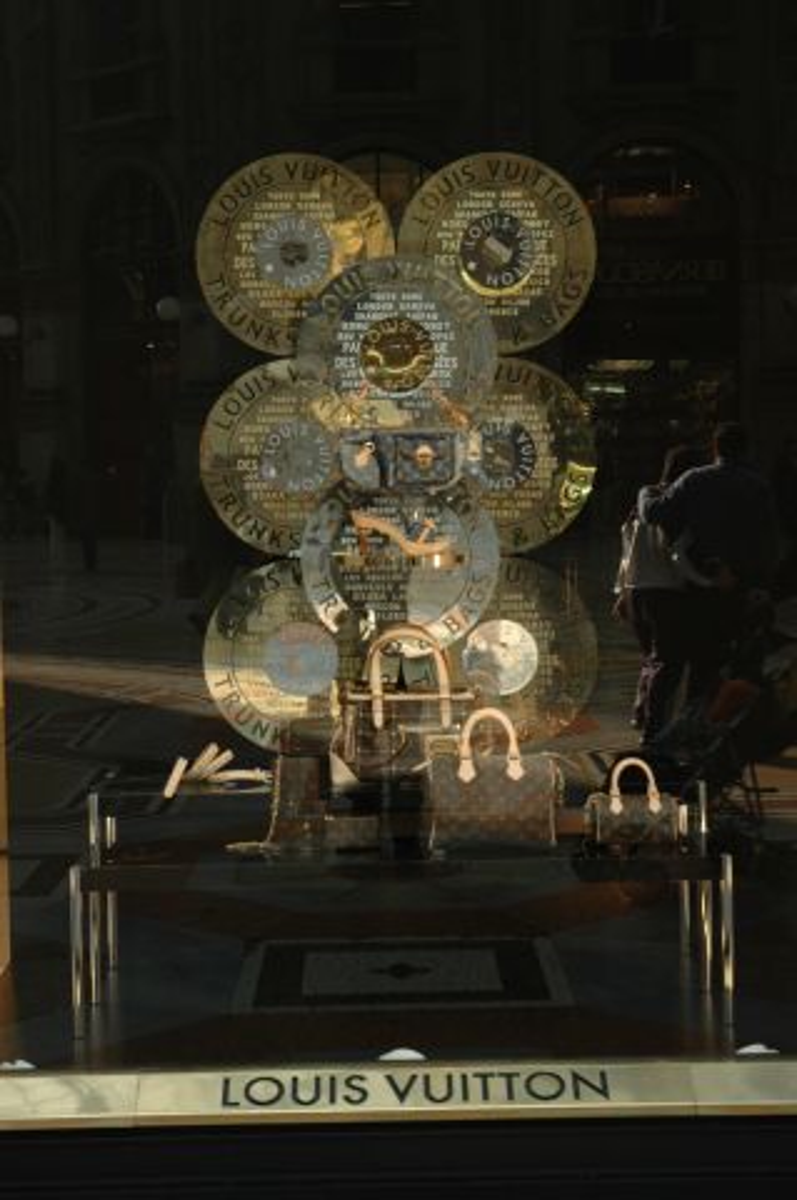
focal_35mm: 66
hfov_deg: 20.6
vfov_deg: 30.5
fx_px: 2196
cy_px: 600
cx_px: 398
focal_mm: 44
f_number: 4.5
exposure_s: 1/100
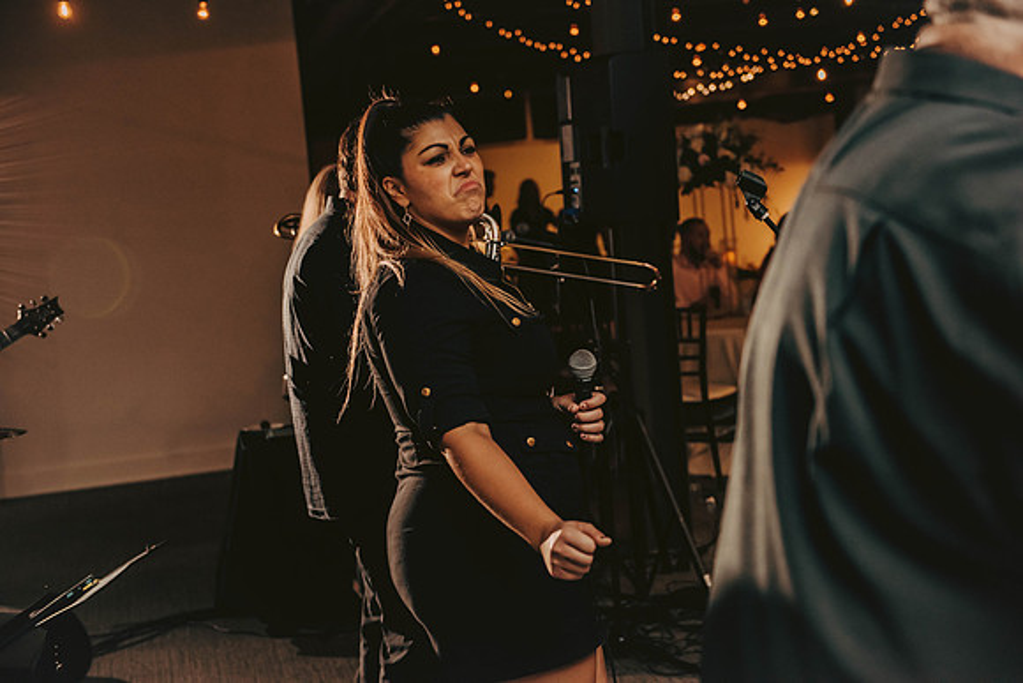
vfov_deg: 24.6
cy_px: 342
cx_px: 512
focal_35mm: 55
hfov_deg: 36.2
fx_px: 1563
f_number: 3.2
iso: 1600
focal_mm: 55
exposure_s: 1/200
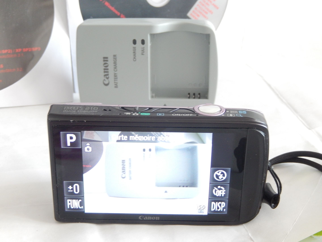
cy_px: 121
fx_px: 623
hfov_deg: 29.0
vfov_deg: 21.9
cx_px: 161
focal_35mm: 67
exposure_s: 1/8
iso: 450
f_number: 4.8
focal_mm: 12
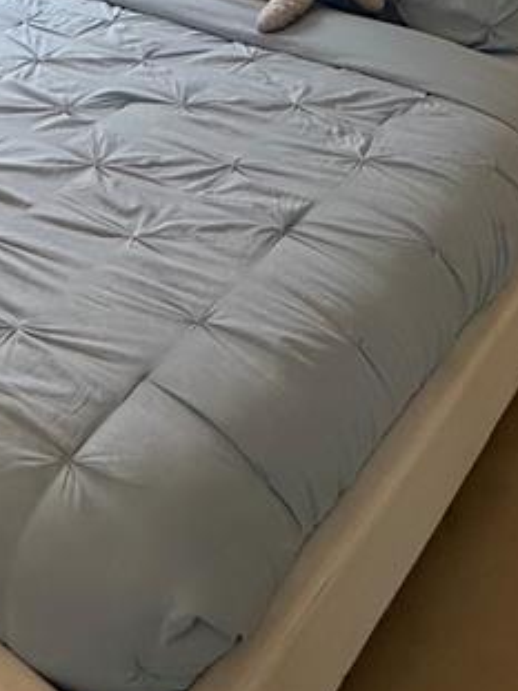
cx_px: 111
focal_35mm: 54
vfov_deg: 29.3
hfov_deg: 26.6
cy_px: -187
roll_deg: +0.1
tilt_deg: -9.5
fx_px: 1078
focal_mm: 2.22
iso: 40
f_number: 2.2
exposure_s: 1/164
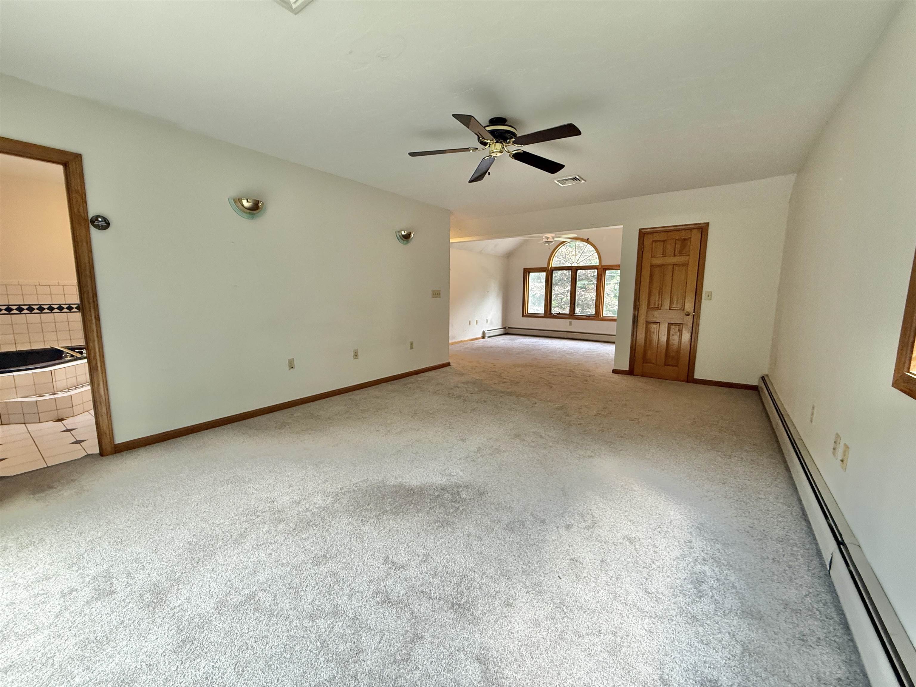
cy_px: 344
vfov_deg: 85.7
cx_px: 458
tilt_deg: -7.7
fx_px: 370
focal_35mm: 14
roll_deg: -0.9
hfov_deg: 102.1
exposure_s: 1/120
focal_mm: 2.22
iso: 320
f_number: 2.2
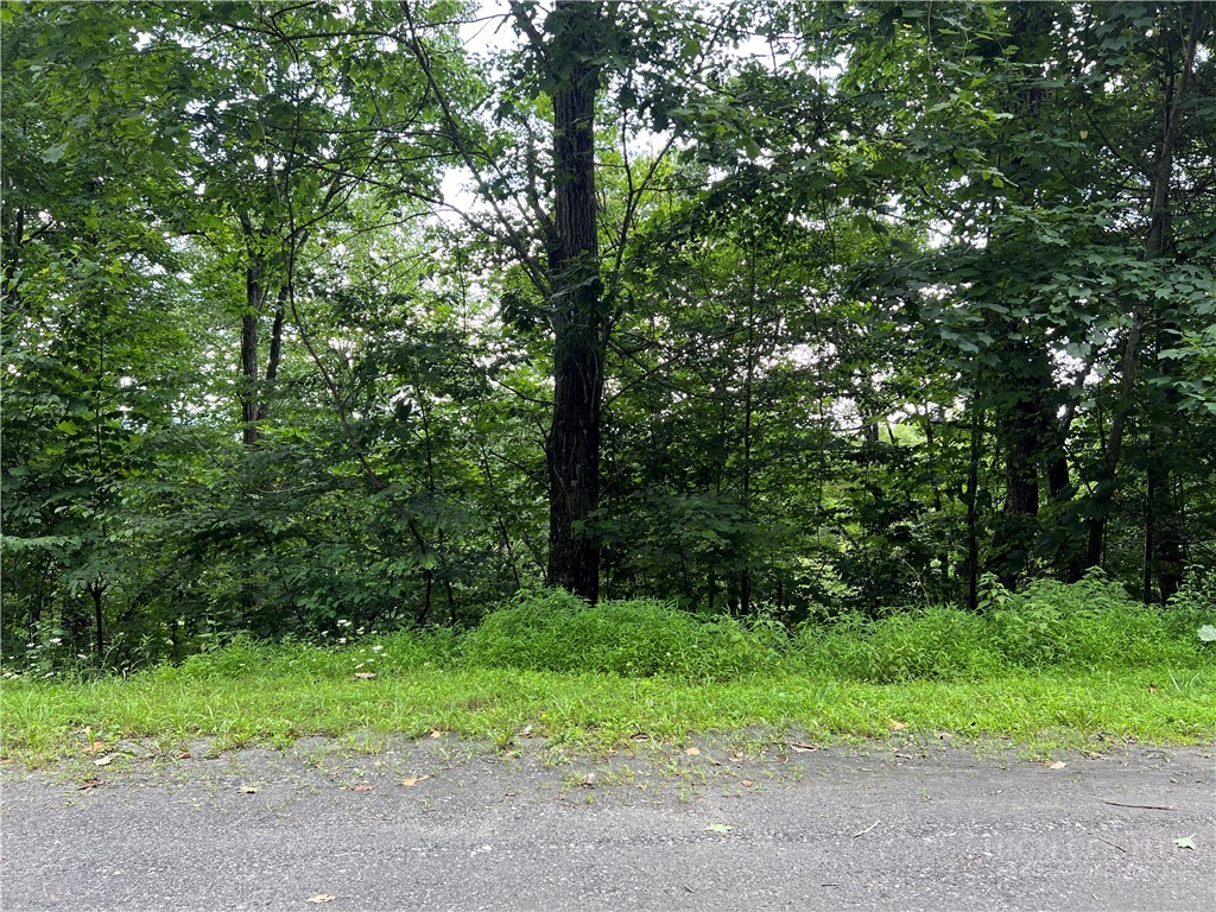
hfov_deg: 67.3
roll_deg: -0.5
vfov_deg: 53.1
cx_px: 608
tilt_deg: -0.5
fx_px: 913
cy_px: 456
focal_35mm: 26
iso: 80
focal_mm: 5.7
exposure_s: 1/121
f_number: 1.5
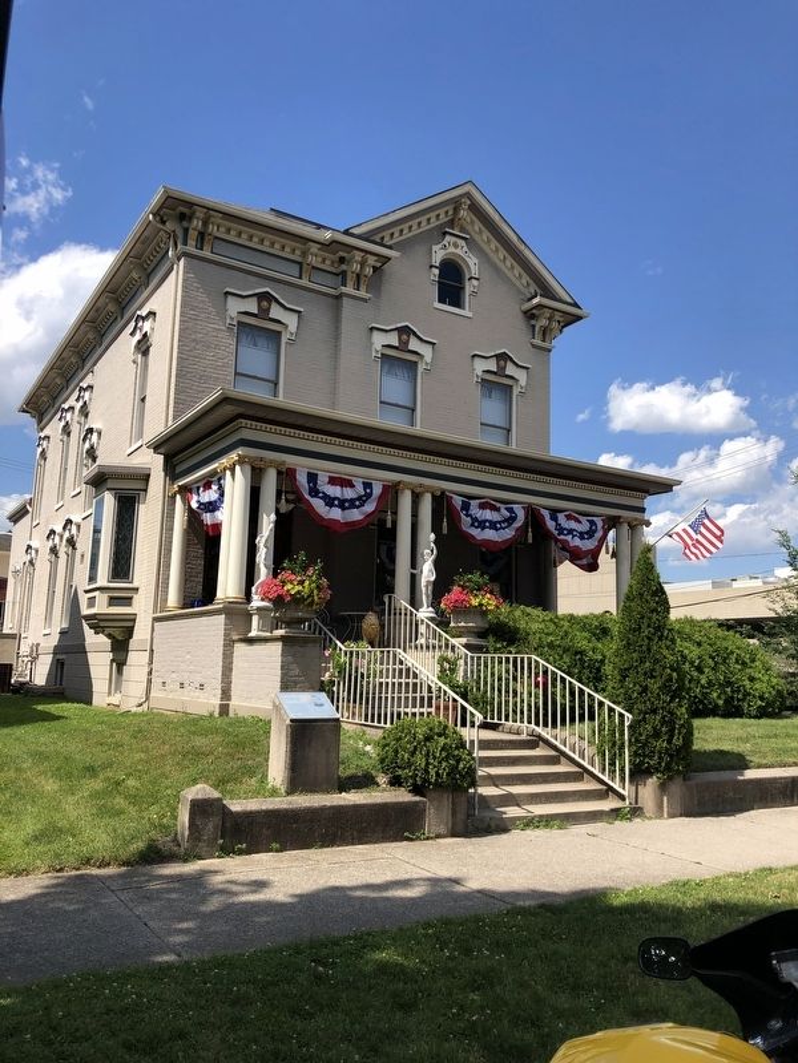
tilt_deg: +9.6
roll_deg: -1.0
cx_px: 399
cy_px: 532
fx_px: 861
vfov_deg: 63.4
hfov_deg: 49.7
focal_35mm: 28
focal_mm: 4
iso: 20
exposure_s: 1/1715
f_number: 1.8
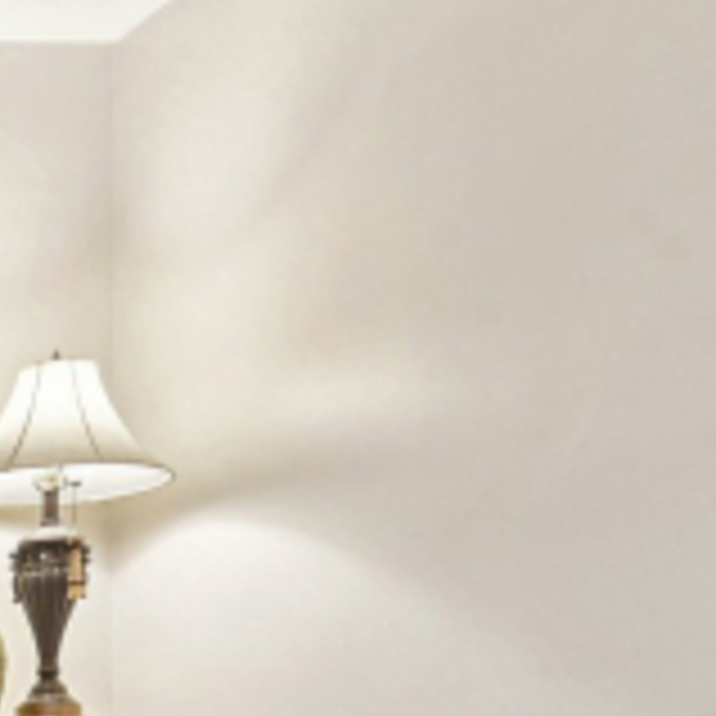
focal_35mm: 64
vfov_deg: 24.0
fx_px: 1498
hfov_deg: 16.0
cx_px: -919
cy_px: 901
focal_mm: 16
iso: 400
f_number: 8
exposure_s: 1/1.67
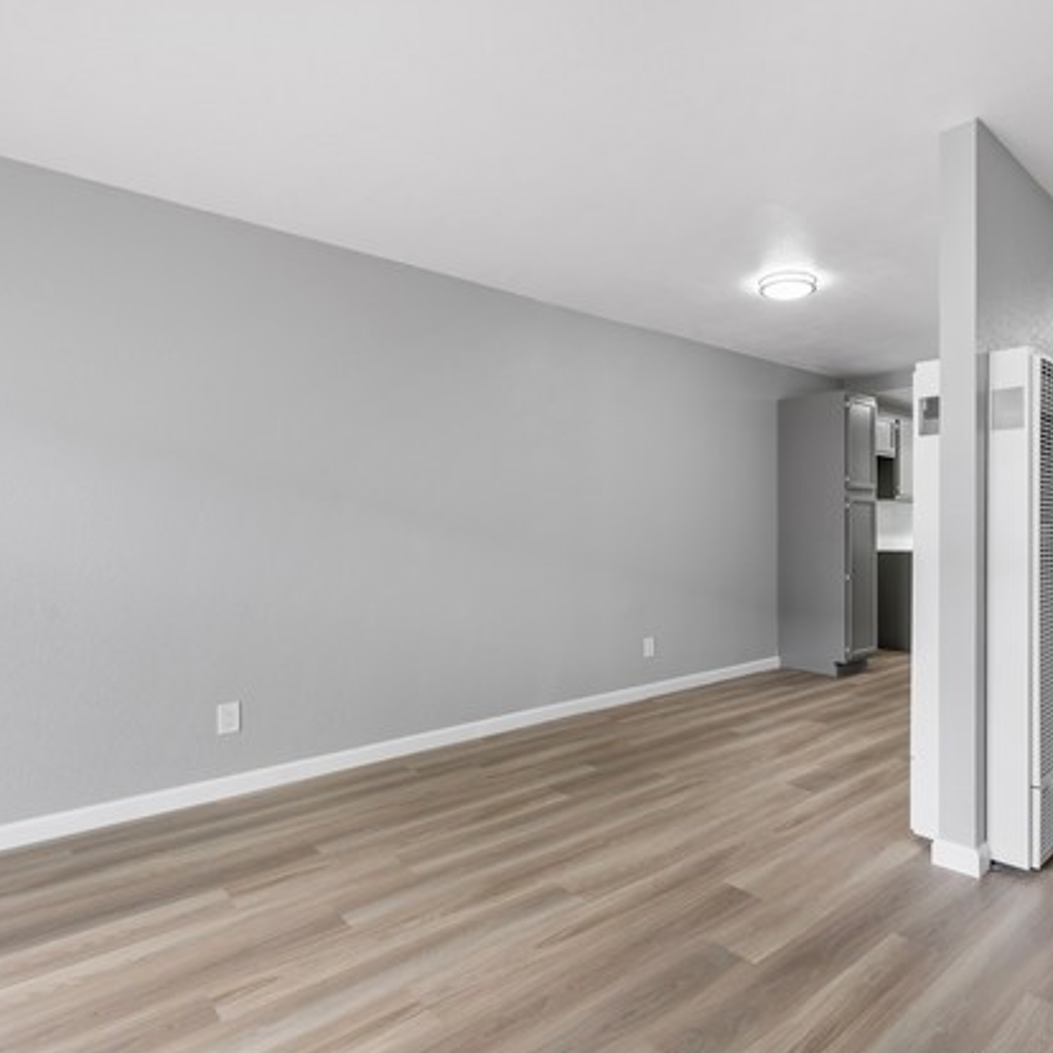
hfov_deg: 69.3
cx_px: 664
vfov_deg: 70.5
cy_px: 515
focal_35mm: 22
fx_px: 745
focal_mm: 16.5
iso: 400
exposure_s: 1/3
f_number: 8
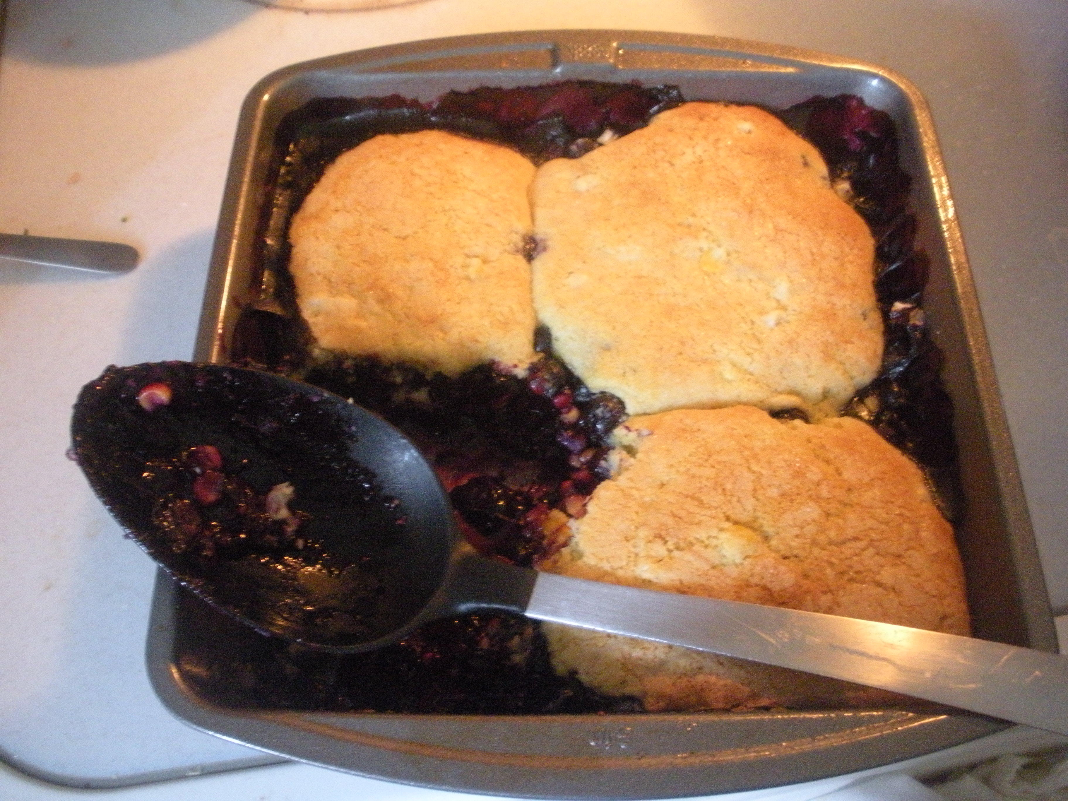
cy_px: 400
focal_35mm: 36
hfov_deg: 51.4
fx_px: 1111
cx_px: 534
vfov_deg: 39.7
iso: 696
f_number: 3.5
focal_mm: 6.3
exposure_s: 1/8
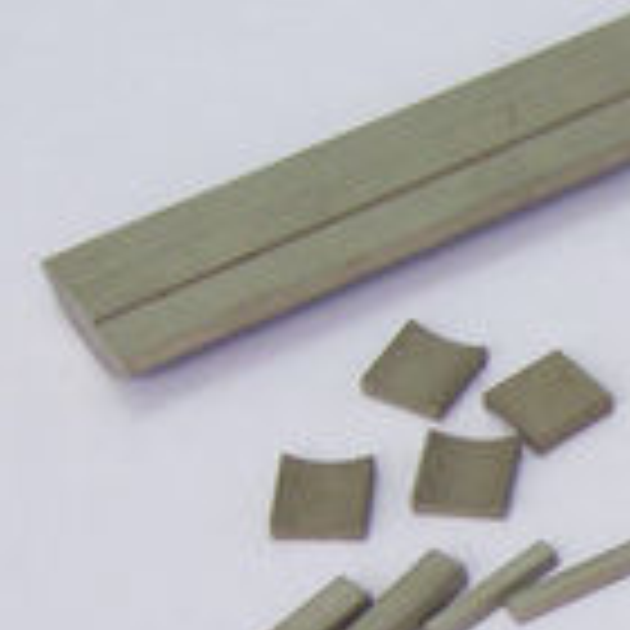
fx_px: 4756
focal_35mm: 231
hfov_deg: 7.4
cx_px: 1040
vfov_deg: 7.6
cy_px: 479
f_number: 4.8
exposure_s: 1/30
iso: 80
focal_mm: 12.1
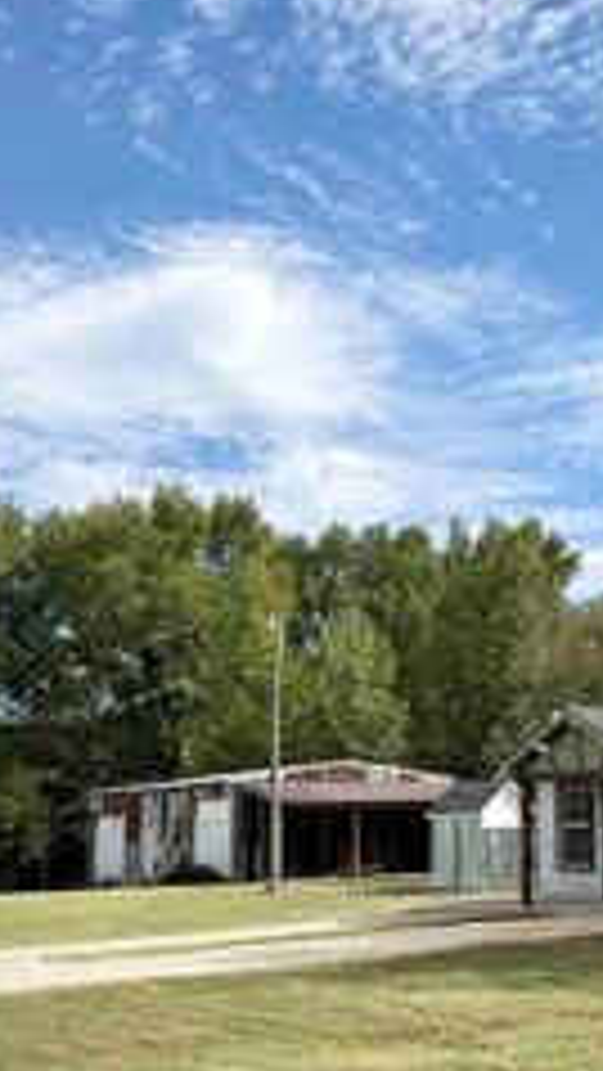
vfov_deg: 37.7
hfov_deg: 21.1
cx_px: 598
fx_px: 1562
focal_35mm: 55
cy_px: 628
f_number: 1.78
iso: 80
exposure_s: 1/5319
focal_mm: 6.76
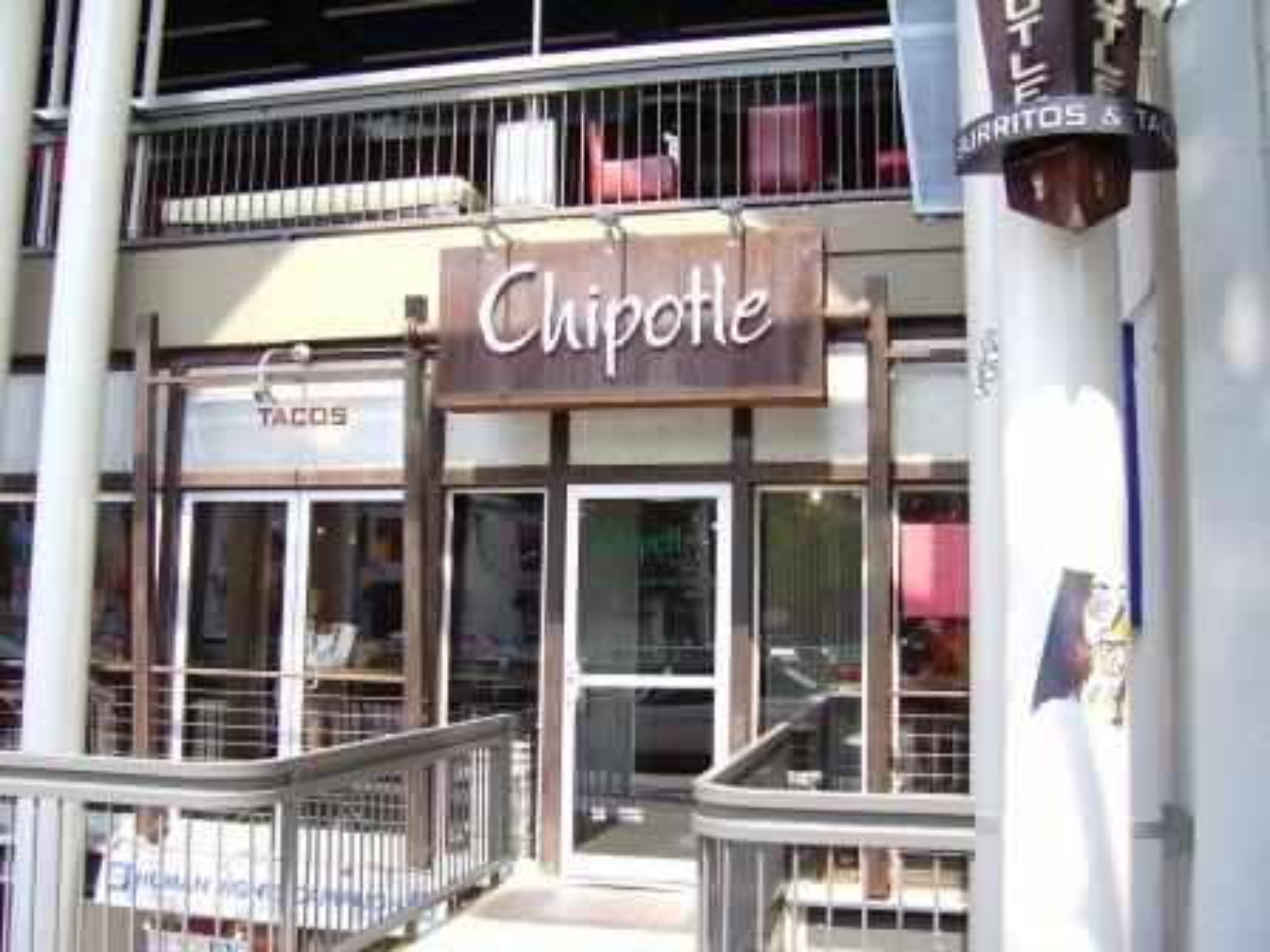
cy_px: 476
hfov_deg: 54.0
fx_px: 1247
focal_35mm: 34
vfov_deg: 41.8
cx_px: 635
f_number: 2.7
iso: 80
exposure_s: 1/250
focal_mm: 5.6
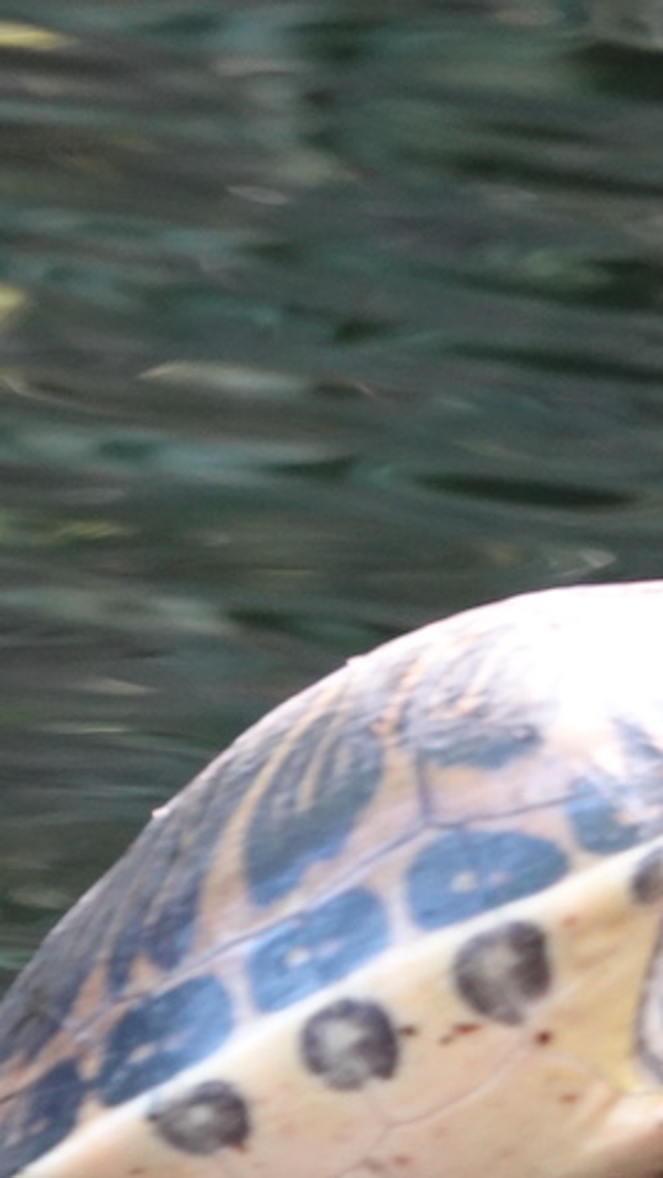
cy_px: 908
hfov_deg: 0.8
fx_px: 49068
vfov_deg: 1.4
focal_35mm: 1570
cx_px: 98
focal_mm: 220
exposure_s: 1/50
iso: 800
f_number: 4
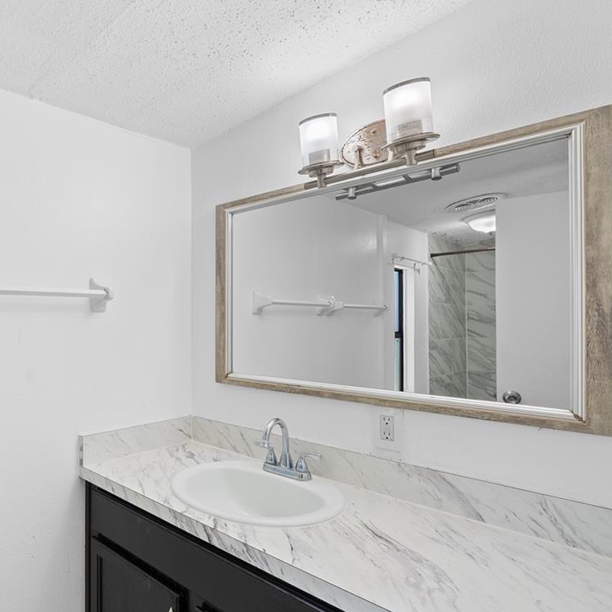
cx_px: 103
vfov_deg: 69.6
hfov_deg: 62.3
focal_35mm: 22
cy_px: 317
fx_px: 440
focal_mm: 12
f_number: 9
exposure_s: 1/1.25
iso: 100
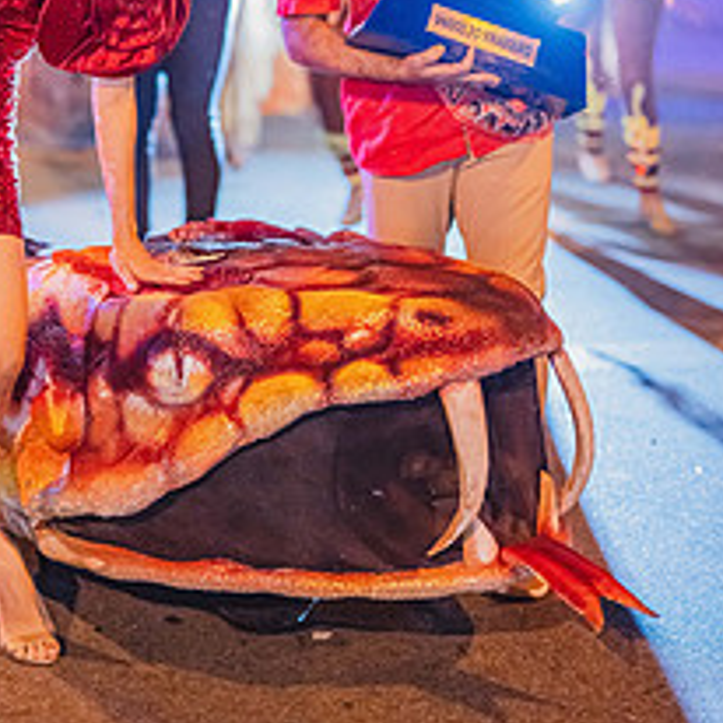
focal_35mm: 93
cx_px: 221
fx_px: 2198
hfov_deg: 18.6
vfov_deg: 18.4
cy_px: 91
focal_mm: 50
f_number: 1.2
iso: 6400
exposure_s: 1/200
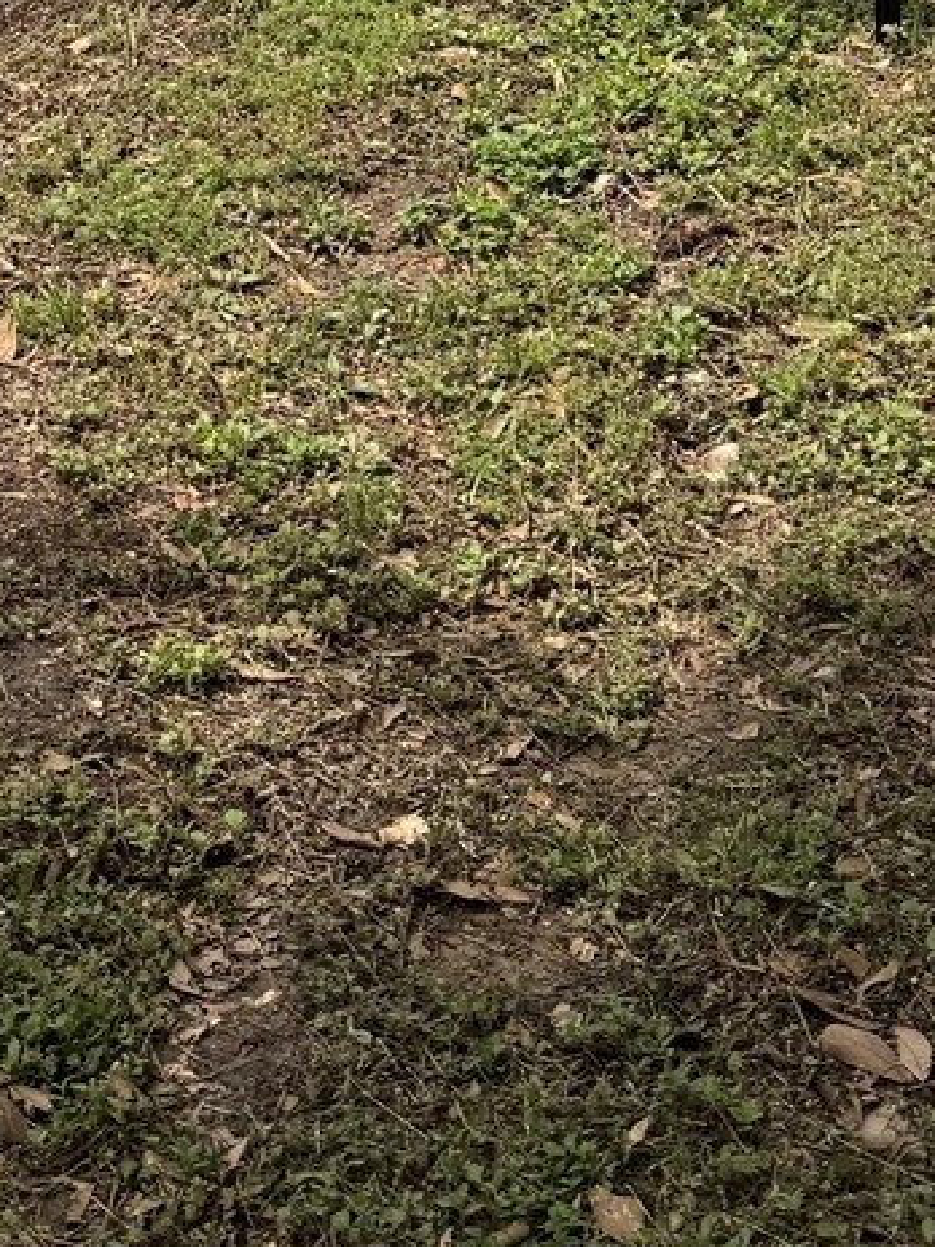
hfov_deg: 13.9
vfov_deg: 15.0
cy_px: -1271
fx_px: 3818
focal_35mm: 106
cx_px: 339
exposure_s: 1/4310
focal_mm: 6.76
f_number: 1.78
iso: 80
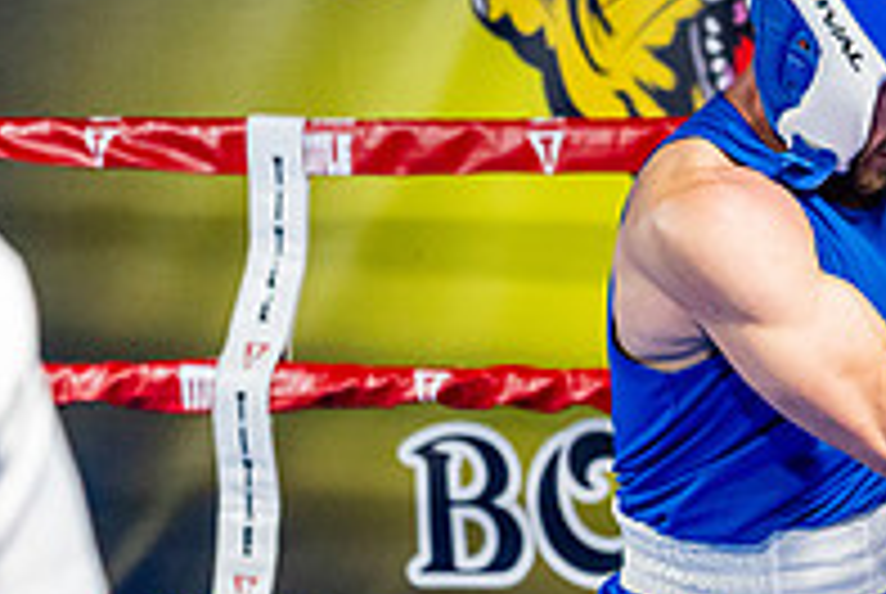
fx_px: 4905
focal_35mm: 199
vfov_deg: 6.9
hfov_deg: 10.1
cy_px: 596
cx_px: 1210
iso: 4000
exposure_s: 1/1000
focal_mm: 65
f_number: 2
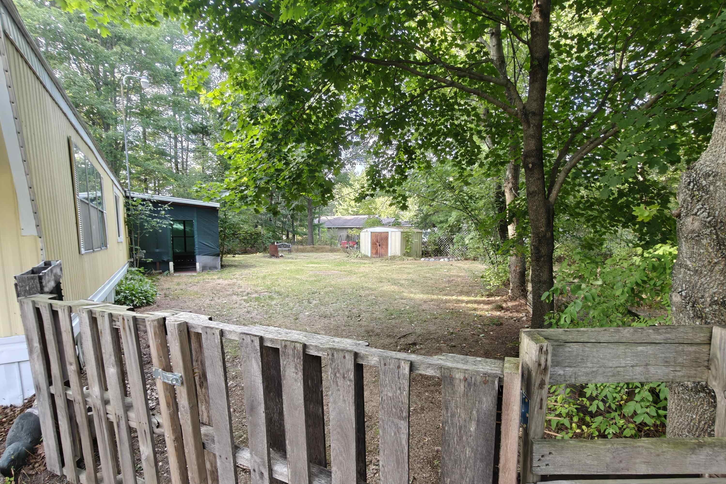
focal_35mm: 16
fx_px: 323
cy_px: 270
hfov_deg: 96.7
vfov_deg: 73.5
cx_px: 360
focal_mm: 2.3
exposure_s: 1/73
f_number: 2
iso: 640
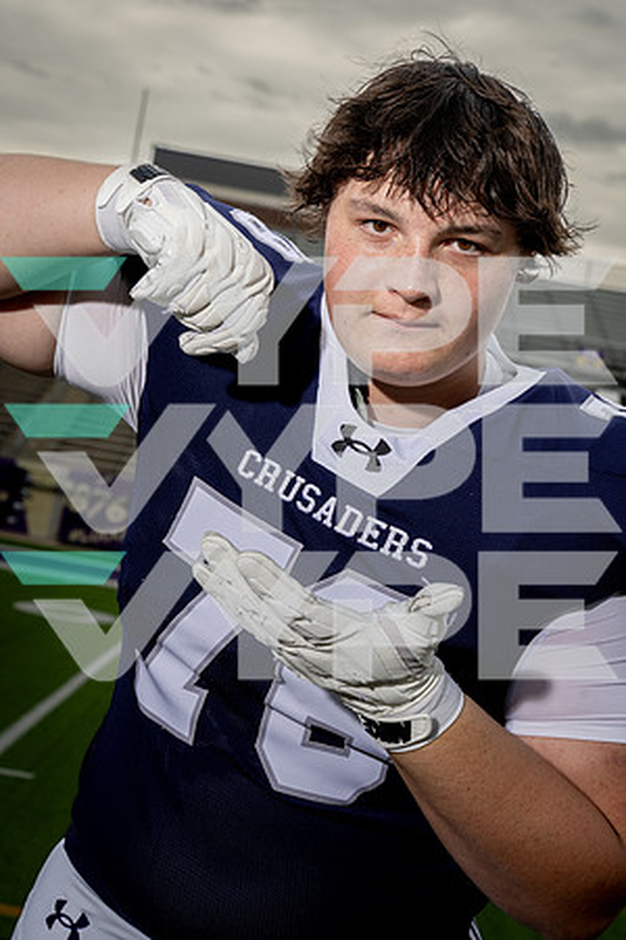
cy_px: 470
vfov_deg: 34.5
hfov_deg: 23.4
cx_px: 313
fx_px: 1513
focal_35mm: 58
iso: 250
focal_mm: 58
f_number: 8
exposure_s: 1/250
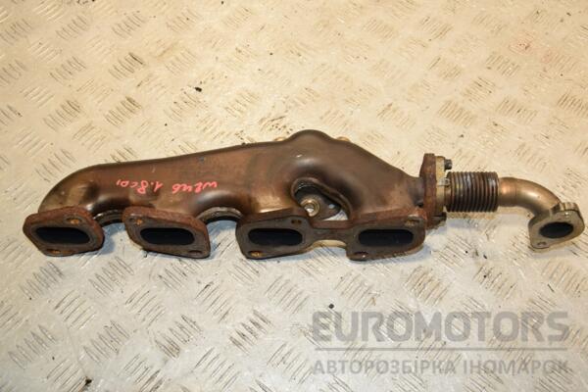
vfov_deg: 34.2
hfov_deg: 49.6
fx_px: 637
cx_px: 294
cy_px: 196
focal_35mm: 39
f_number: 6.3
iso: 800
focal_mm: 26
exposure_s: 1/200
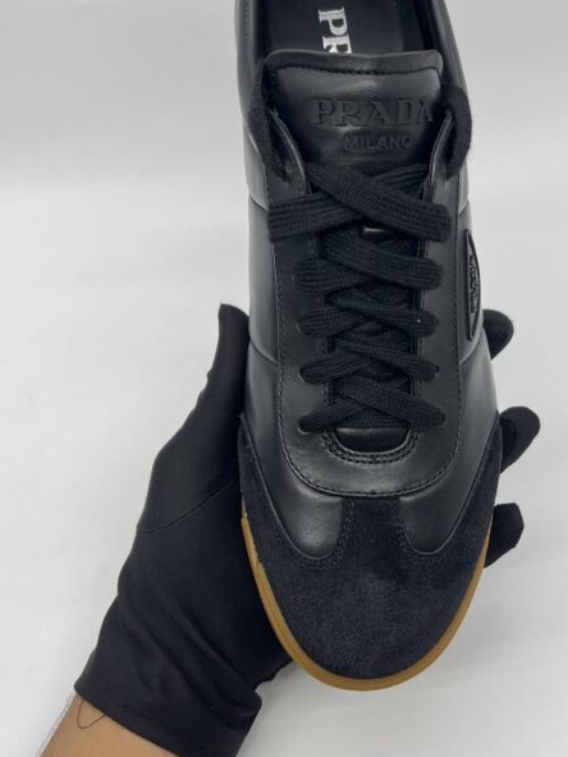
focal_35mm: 45
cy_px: 335
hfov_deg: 32.0
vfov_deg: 42.0
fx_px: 985
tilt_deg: -51.5
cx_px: 354
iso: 40
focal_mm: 5.7
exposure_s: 1/100
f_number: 1.5
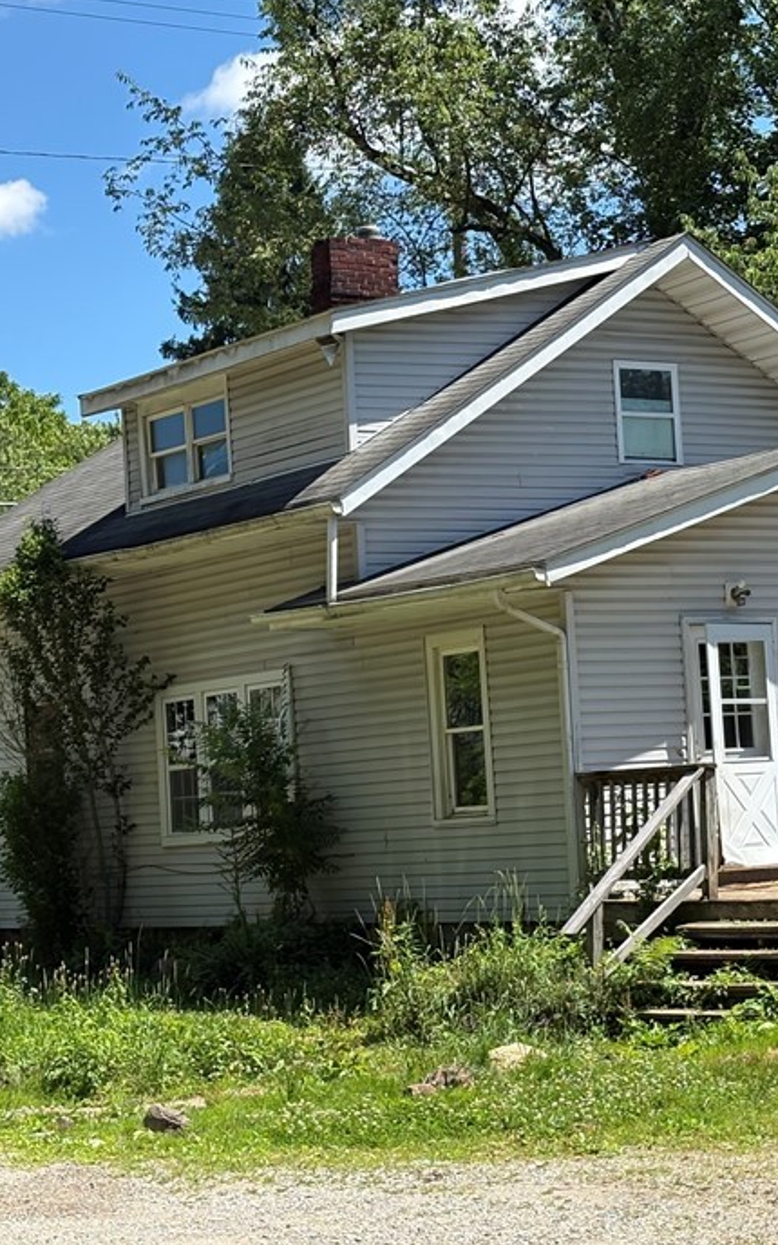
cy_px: 661
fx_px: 2782
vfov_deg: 25.2
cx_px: 586
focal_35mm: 82
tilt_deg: +3.0
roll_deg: +2.1
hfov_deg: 15.8
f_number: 1.6
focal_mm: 5.96
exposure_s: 1/2212
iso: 50
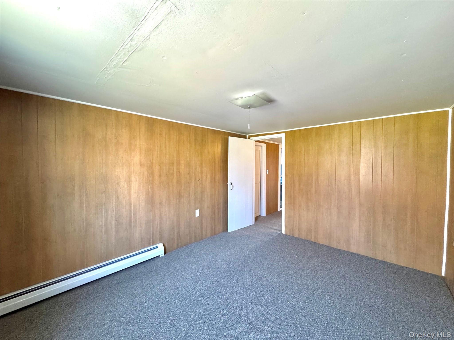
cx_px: 227
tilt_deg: -2.5
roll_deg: +0.3
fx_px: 184
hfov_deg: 102.1
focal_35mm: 14
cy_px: 170
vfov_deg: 85.7
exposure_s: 1/60
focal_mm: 2.22
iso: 400
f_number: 2.2
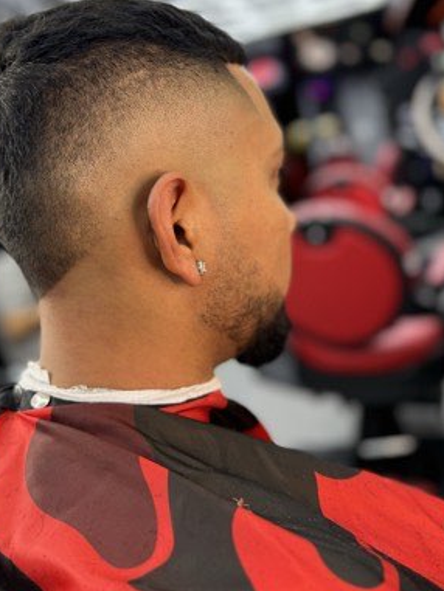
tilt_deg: -2.7
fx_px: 581
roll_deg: +10.7
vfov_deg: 52.8
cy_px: 192
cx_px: 145
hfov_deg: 41.2
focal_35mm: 34
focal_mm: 6.76
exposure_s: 1/132
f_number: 1.78
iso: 100
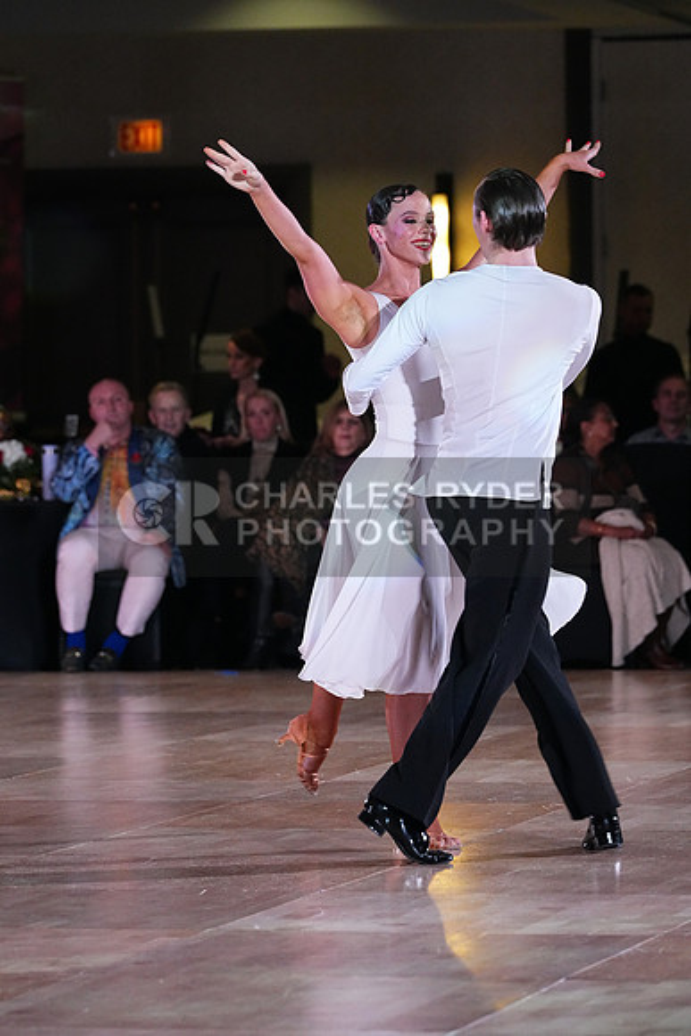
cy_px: 518
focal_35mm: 200
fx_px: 5754
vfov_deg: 10.3
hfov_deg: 6.9
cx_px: 346
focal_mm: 200
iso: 8000
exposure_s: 1/400
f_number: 5.6
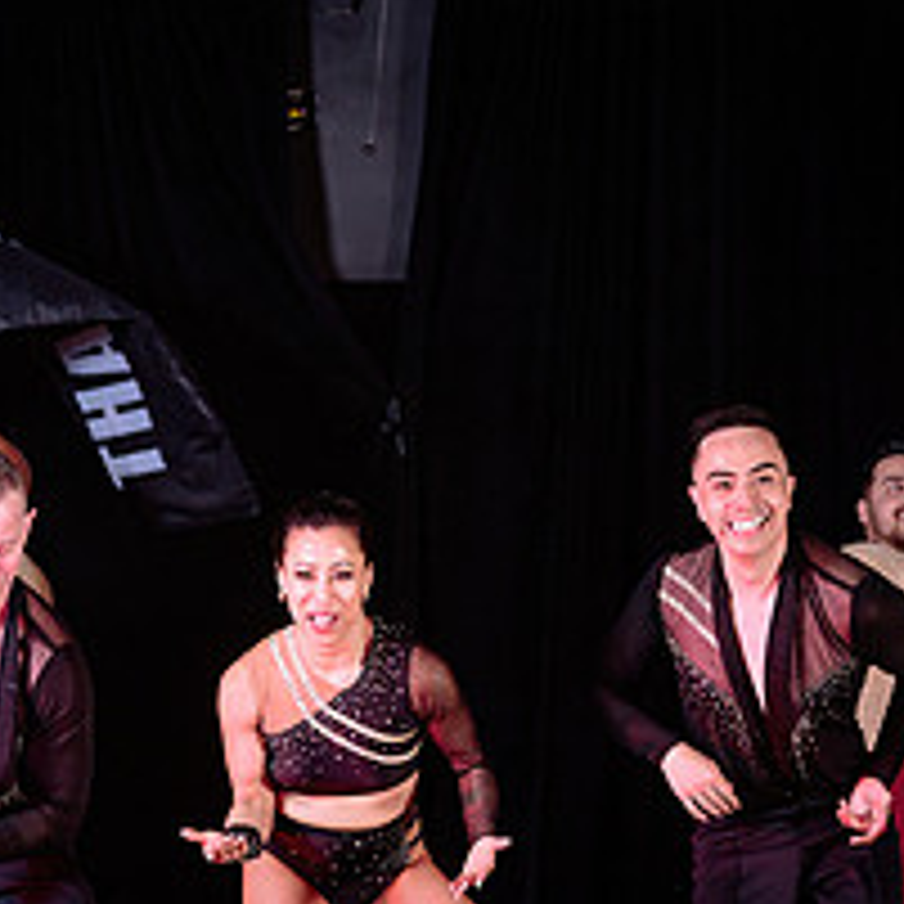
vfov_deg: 9.0
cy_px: 596
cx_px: 355
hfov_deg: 9.0
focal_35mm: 195
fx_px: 5761
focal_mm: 70
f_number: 3.2
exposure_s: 1/200
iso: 400
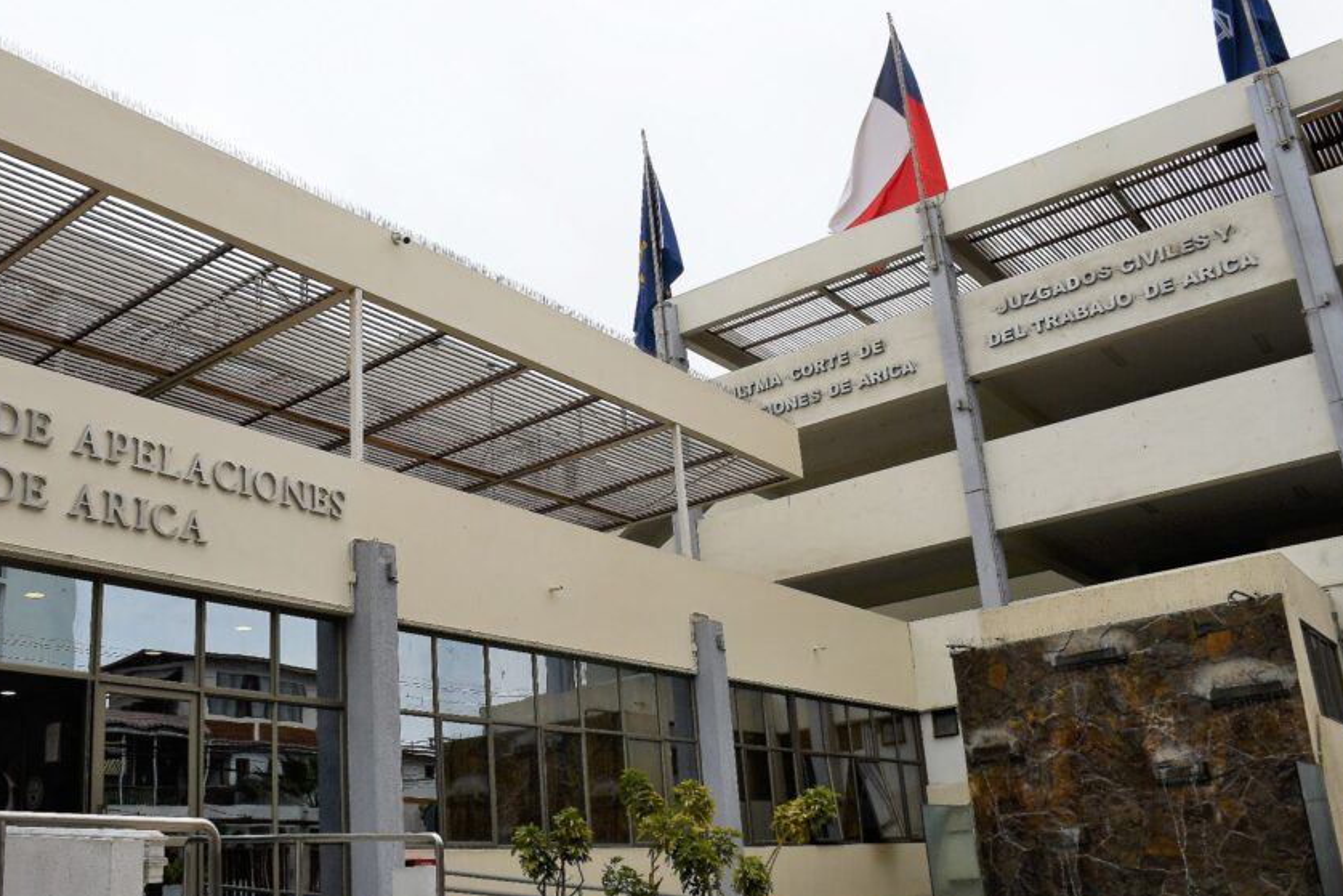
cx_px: 546
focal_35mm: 33
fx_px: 1231
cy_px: 467
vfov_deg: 40.0
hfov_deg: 56.8
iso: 100
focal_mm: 18
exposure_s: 1/250
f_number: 8
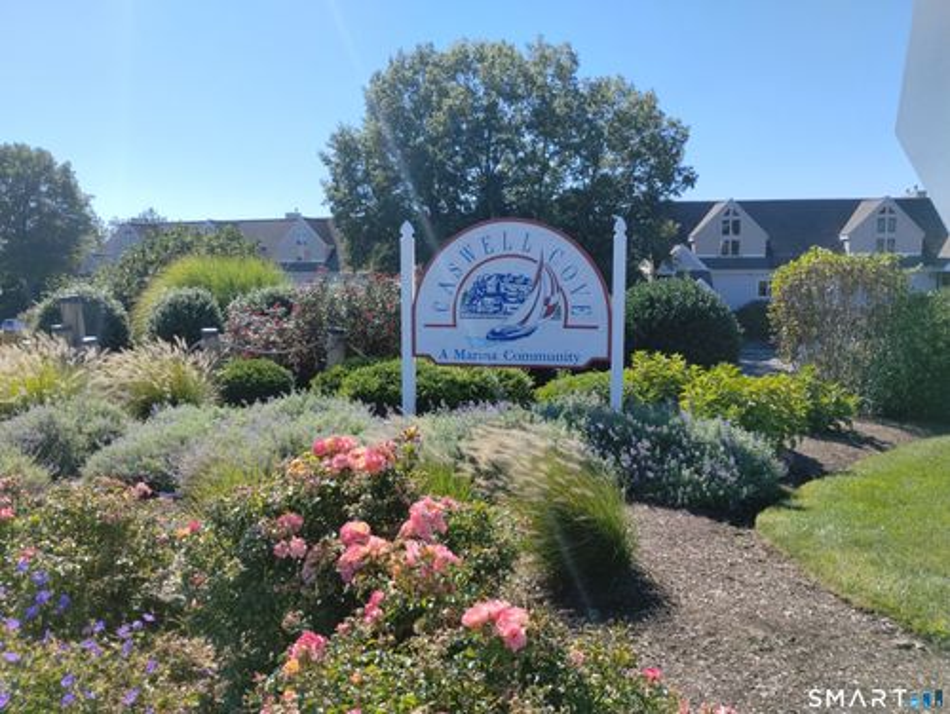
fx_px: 769
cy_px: 357
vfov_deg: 49.8
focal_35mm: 28
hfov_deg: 63.4
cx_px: 475
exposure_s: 1/710
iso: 100
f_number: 1.8
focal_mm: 4.27
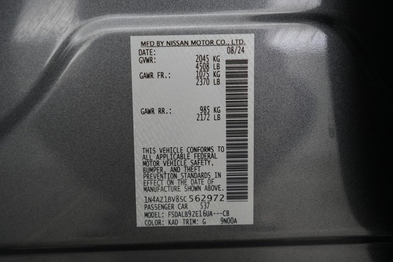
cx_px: 196
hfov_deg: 65.5
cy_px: 131
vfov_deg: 46.4
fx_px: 305
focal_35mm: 28
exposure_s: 1/60
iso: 2500
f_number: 2.8
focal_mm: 28
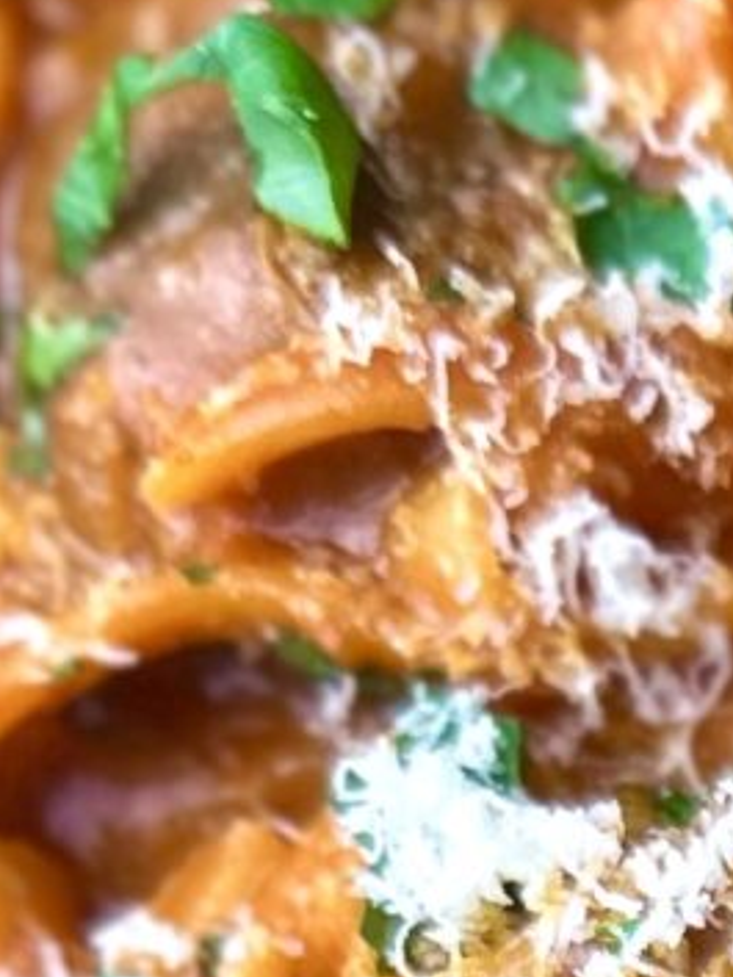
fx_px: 4910
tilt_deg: -76.7
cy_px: 2217
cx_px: 1635
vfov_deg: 10.1
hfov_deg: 8.0
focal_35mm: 174
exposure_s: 1/100
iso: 64
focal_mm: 6.86
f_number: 1.78
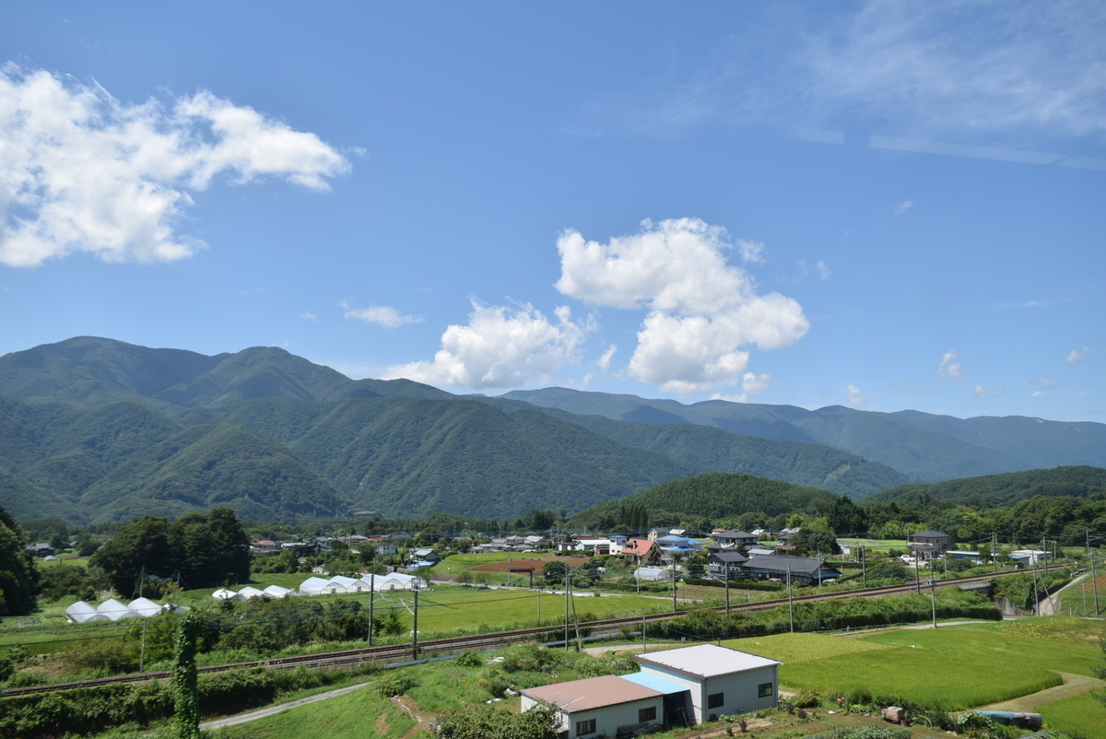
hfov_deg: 67.3
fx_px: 830
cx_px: 553
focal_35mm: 27
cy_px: 370
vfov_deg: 48.0
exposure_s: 1/640
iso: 100
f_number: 6.3
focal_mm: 18
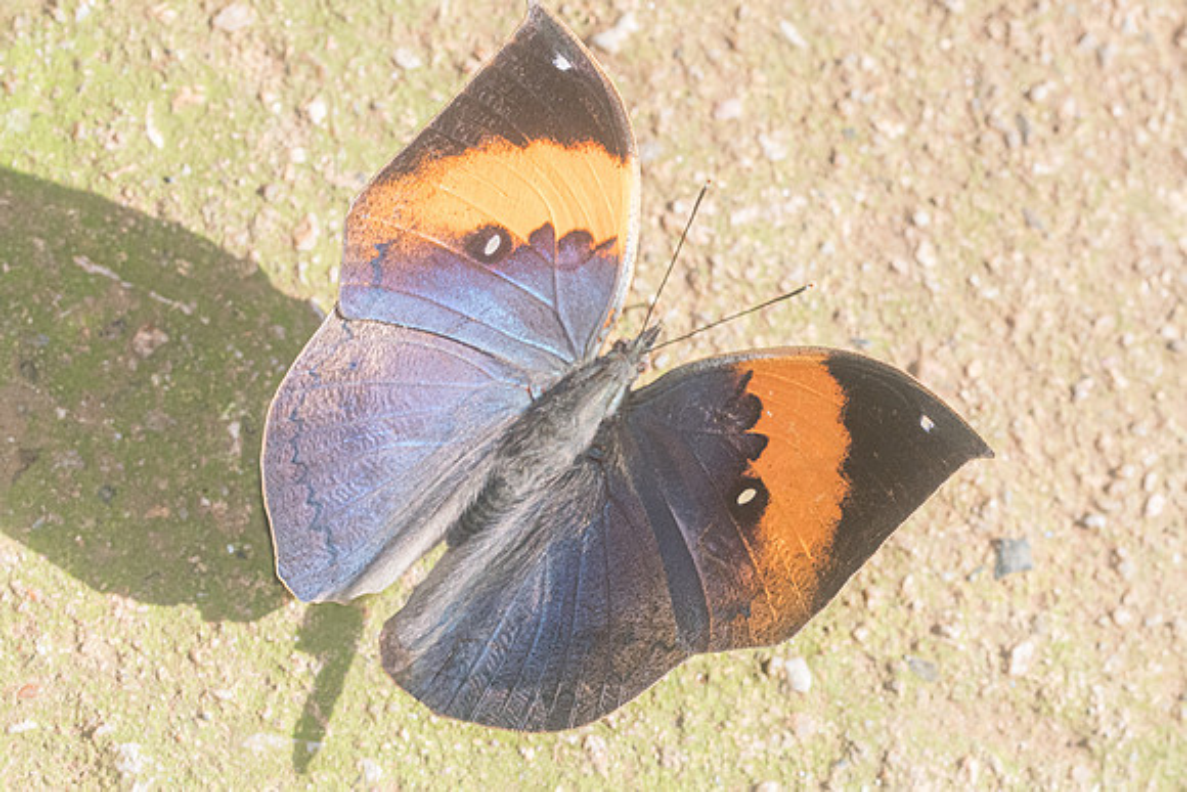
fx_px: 9110
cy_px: 485
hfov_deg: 7.5
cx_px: 728
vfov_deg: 5.0
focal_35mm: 276
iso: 1000
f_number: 7.1
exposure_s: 1/250
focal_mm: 150
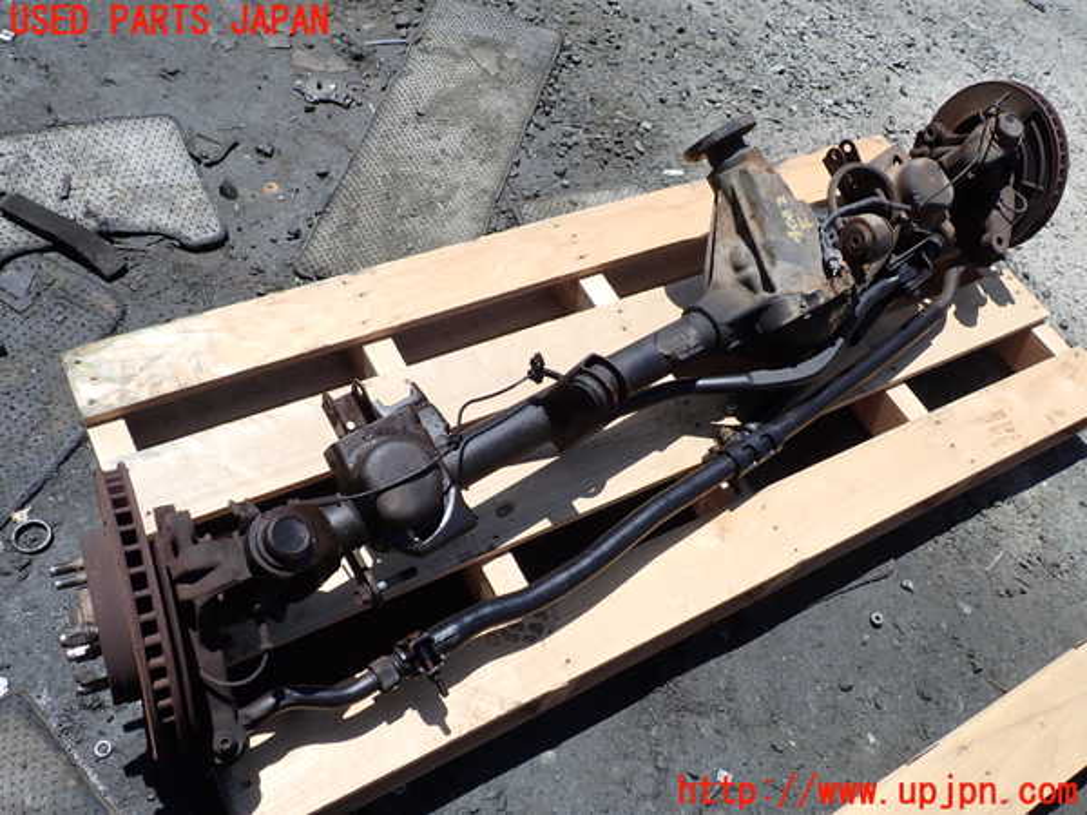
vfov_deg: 46.8
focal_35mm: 30
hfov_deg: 60.0
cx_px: 544
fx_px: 942
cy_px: 408
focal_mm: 5.4
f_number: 3.2
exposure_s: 1/1000
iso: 100
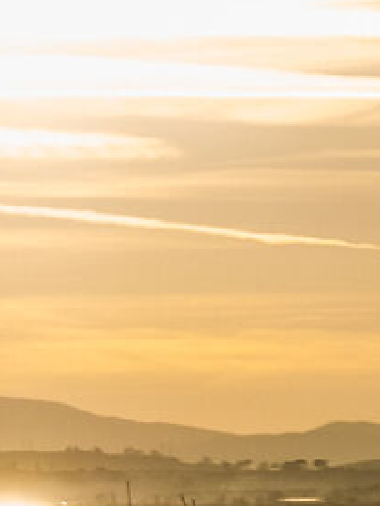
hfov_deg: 2.4
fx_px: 9076
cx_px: -762
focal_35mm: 621
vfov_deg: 3.2
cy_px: 25
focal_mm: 50
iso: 100
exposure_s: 1/2500
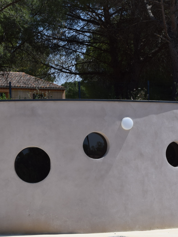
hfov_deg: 11.1
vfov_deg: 14.8
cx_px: 130
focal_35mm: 133
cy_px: 133
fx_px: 912
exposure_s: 1/500
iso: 200
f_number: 11
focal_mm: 32
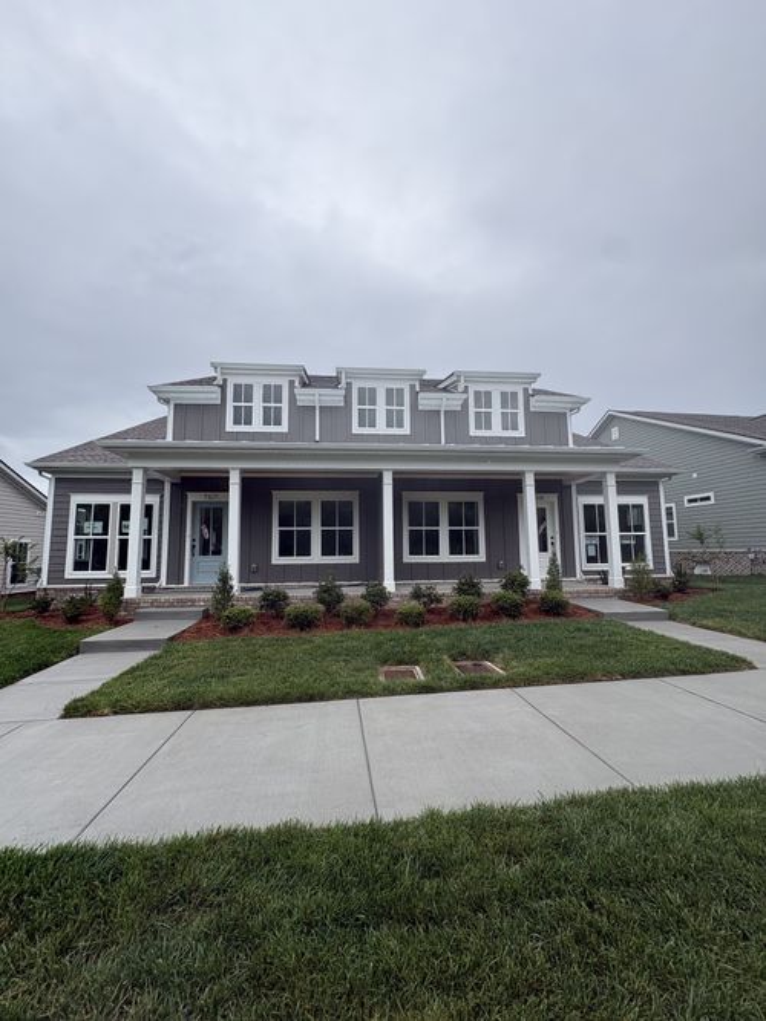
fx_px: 413
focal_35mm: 14
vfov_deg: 102.1
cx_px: 383
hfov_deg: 85.7
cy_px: 510
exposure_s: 1/1477
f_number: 2.2
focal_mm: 2.22
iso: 50
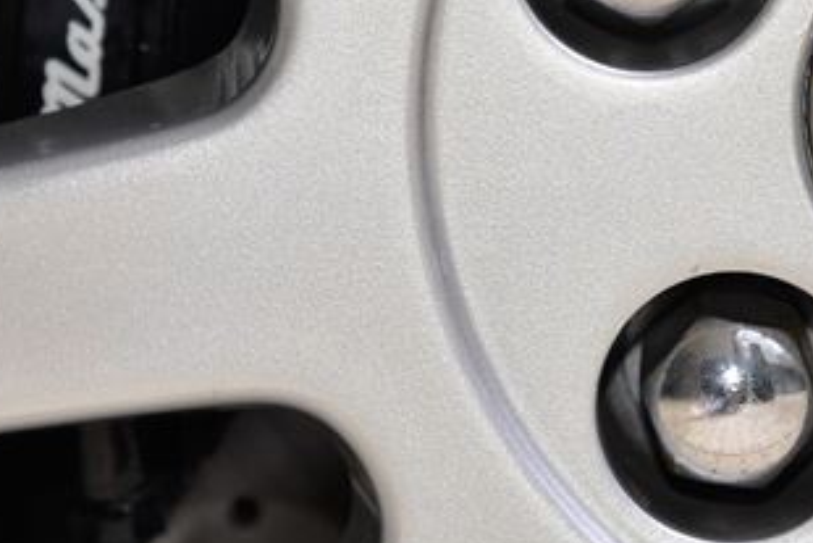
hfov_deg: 5.5
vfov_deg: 3.7
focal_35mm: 371
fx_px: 8382
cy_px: -51
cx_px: 923
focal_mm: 120
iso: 400
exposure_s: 1/160
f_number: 6.3
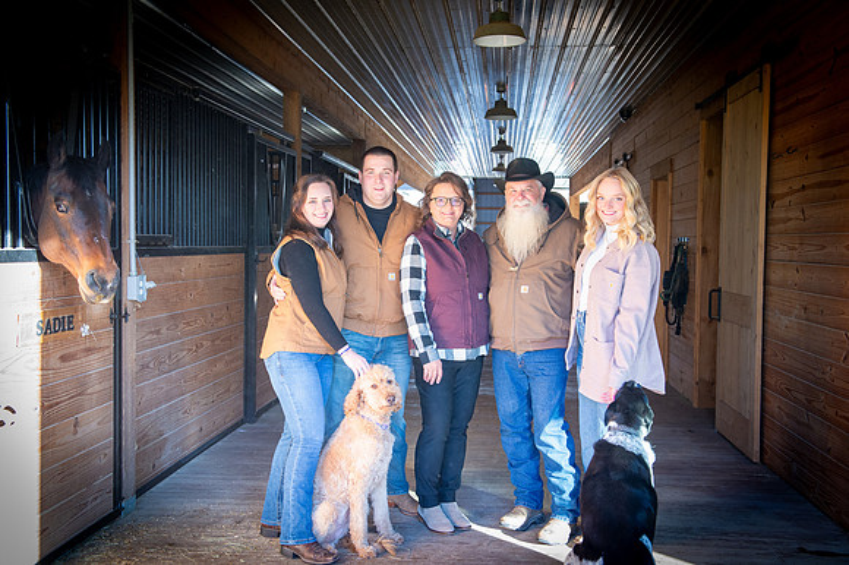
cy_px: 282
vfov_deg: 35.0
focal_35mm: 38
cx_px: 424
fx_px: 896
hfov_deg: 50.7
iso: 1250
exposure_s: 1/60
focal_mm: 38
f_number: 5
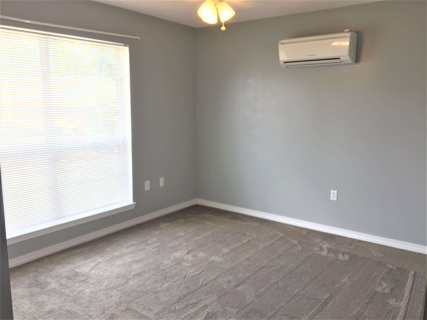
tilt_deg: -8.4
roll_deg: -1.1
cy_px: 160
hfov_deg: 61.7
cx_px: 214
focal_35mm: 29
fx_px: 358
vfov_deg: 48.2
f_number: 2.2
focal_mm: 4.15
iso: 32
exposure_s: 1/40
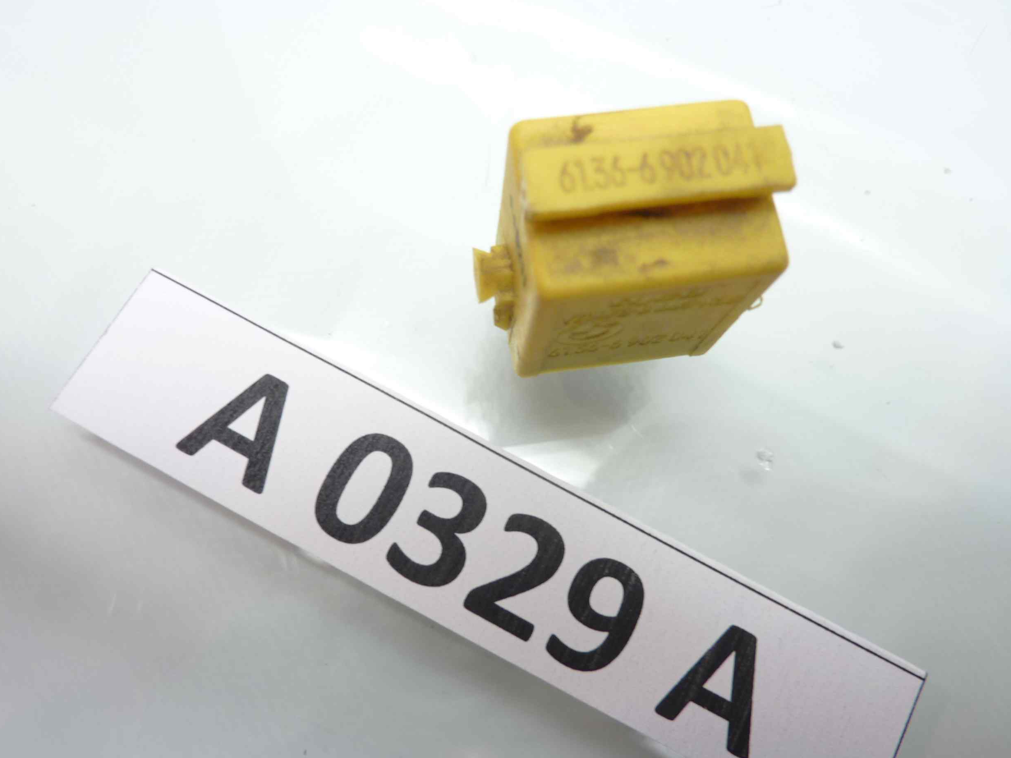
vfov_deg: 53.1
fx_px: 759
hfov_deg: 67.3
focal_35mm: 26
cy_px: 374
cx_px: 498
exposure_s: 1/10
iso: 80
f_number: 3.3
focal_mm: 4.1
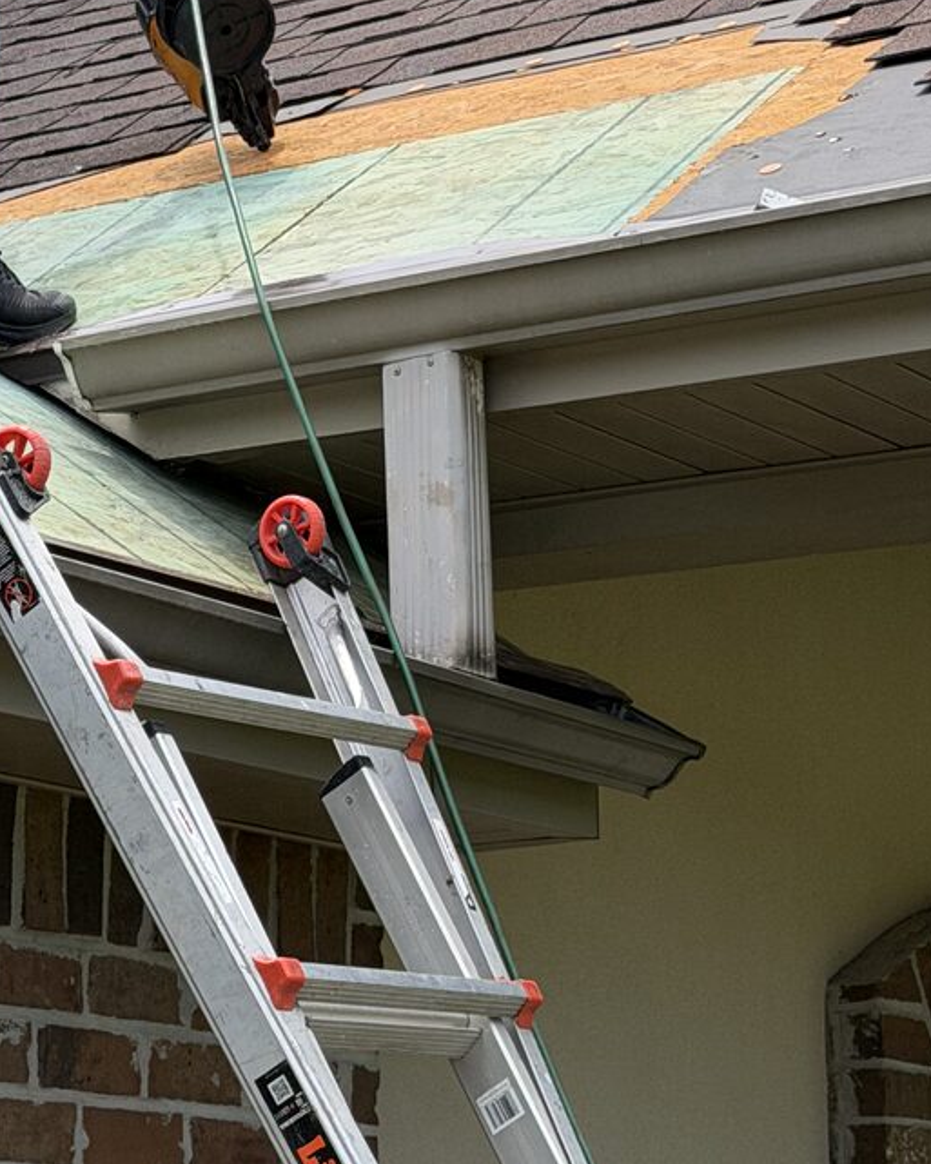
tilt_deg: +12.9
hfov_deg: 13.1
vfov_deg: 16.4
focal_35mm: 117
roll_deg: -0.7
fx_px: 4029
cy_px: 467
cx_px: 229
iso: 80
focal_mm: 6.76
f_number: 1.78
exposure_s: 1/5208
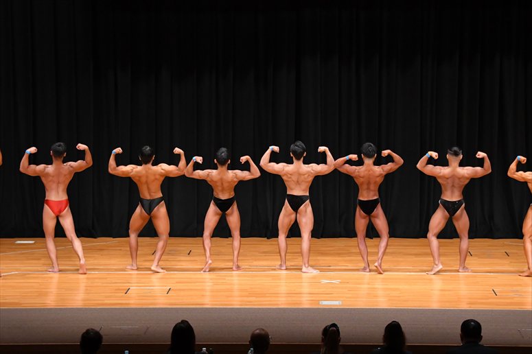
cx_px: 266
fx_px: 1817
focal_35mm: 123
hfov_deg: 16.7
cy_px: 177
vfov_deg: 11.1
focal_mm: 82
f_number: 5.6
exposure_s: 1/400
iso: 4000
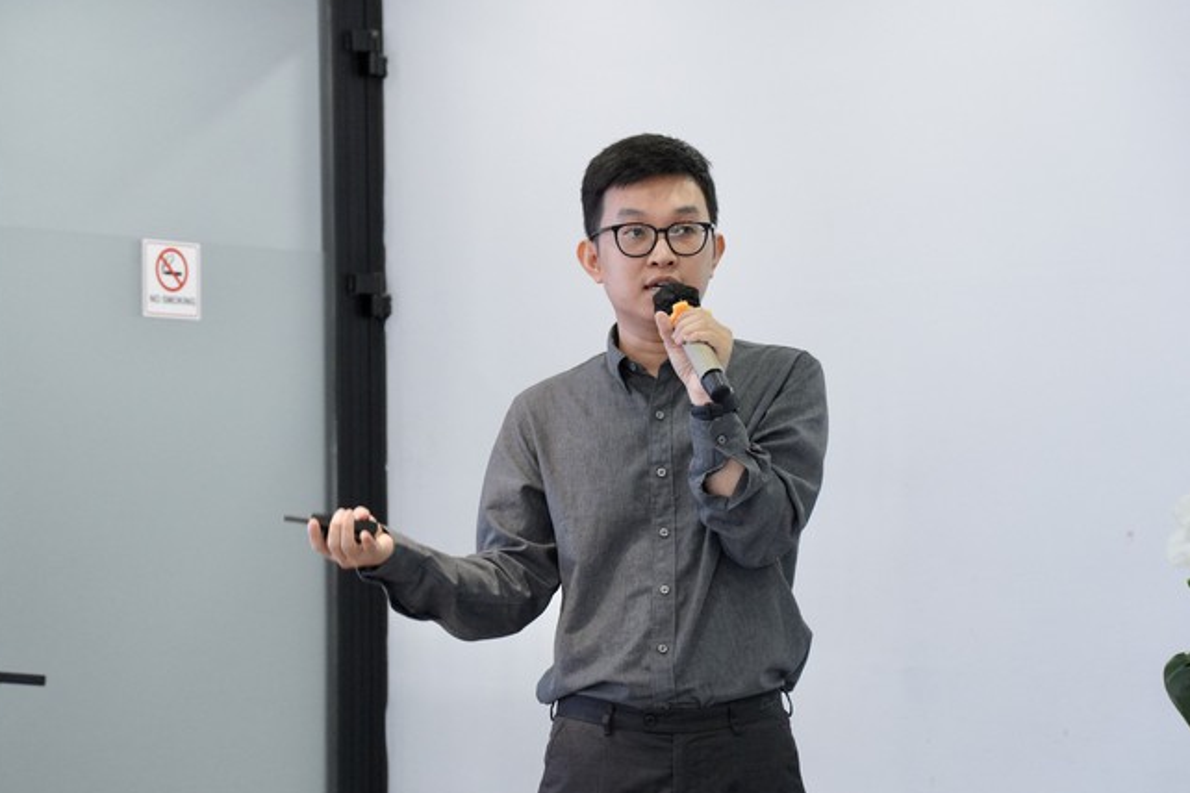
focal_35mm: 108
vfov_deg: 12.7
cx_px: 586
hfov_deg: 18.9
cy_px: 398
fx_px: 3570
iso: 2000
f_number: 4
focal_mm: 70
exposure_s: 1/160
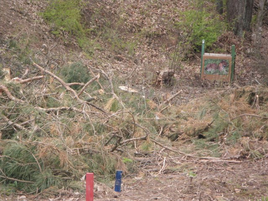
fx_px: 1084
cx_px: 134
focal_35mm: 140
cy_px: 100
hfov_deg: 14.1
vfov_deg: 10.6
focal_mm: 25
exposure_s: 1/250
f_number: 5.5
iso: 200
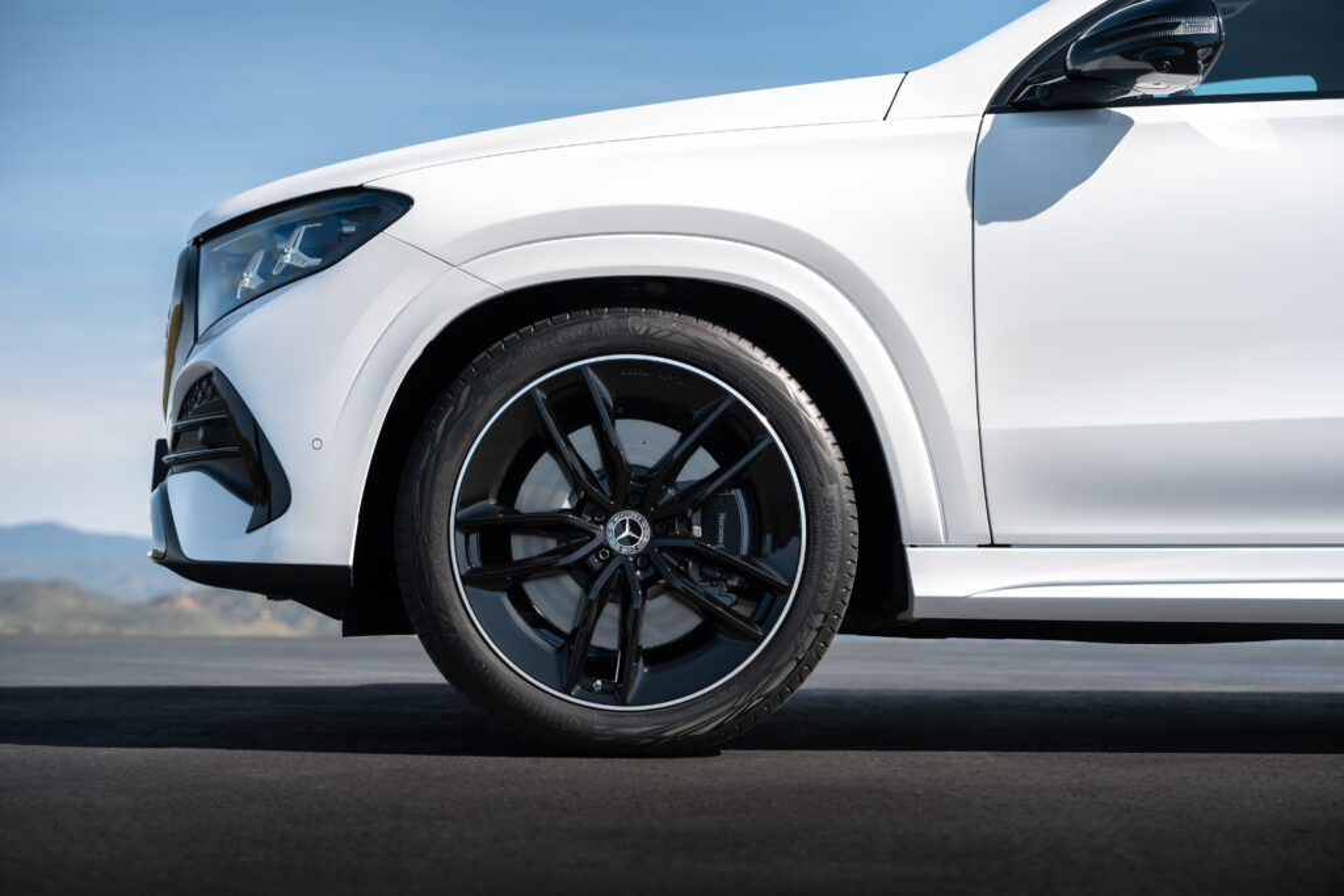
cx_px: 672
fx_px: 2315
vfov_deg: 21.9
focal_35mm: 62
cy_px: 448
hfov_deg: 32.4
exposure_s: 1/2500
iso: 250
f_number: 3.5
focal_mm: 62
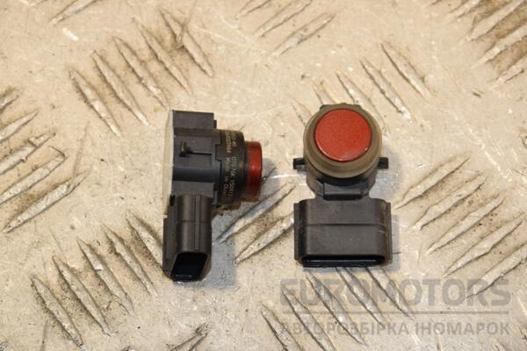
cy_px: 176
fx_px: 2305
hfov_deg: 13.0
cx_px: 264
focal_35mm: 158
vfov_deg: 8.7
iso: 800
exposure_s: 1/200
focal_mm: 105
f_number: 9
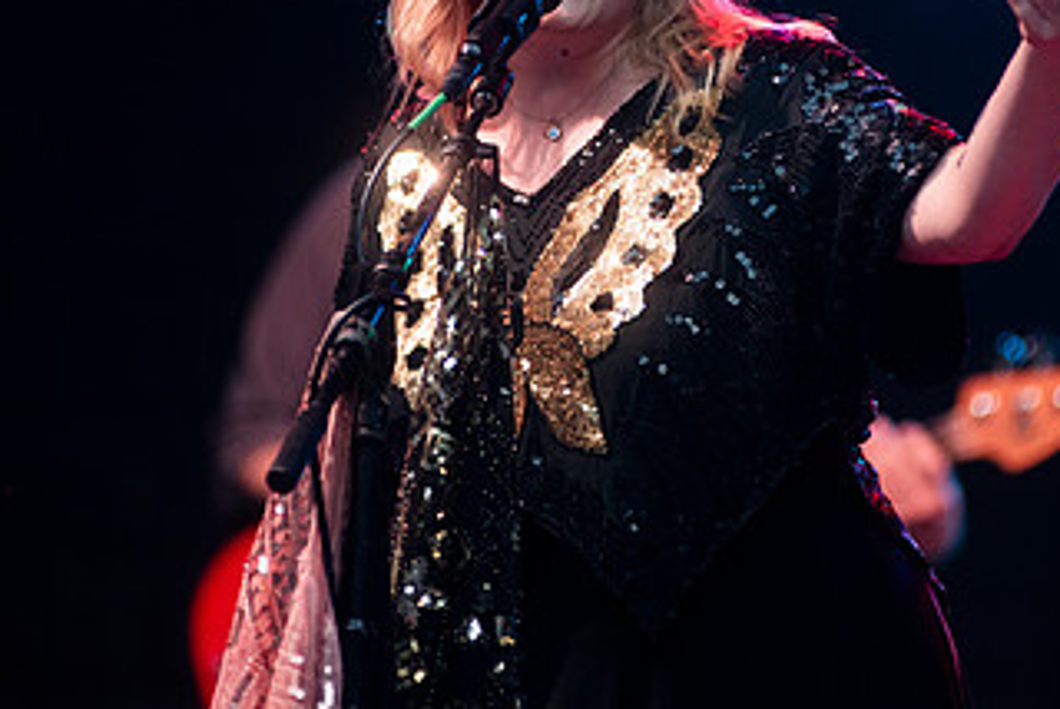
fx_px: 11906
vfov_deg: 3.4
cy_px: 70
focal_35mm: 404
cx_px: 628
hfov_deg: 5.1
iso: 1000
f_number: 3.2
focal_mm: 200
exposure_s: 1/200
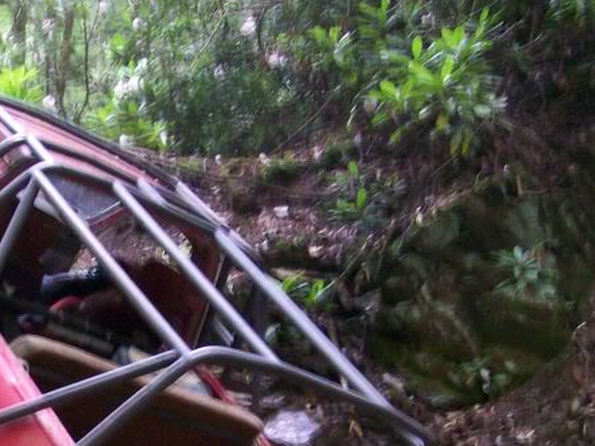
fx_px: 1392
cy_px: 458
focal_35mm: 81
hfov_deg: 23.5
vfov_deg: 17.7
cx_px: 54
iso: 160
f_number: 2.7
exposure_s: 1/8
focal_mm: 6
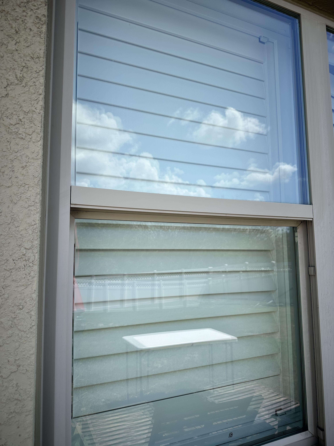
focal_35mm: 24
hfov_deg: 56.8
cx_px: 167
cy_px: 223
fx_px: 309
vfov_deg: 71.6
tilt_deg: +6.3
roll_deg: +0.1
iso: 80
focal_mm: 6.86
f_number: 1.78
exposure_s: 1/2252
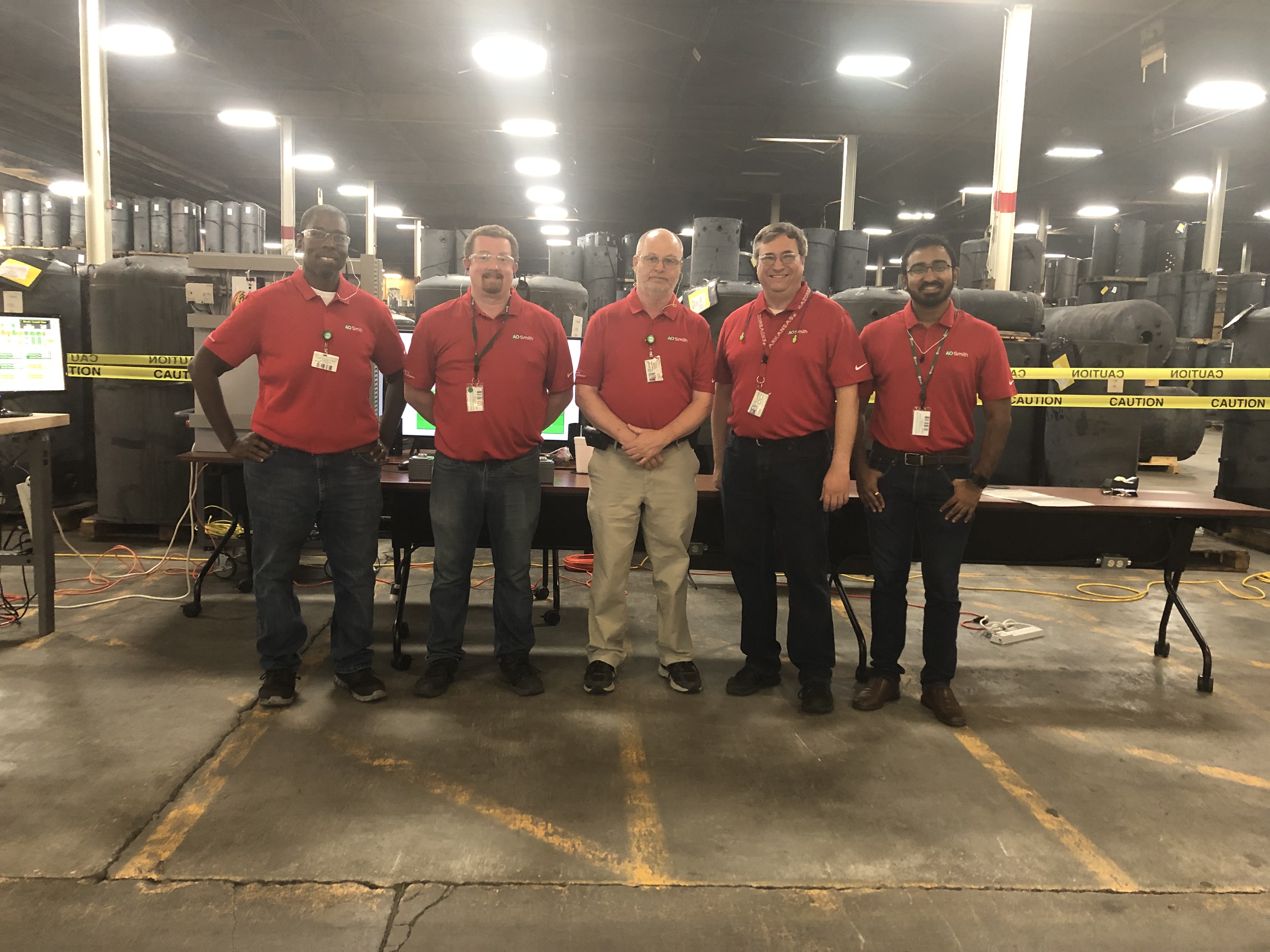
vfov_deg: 49.7
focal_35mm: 28
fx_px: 1027
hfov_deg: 63.4
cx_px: 635
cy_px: 476
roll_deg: -3.0
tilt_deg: -8.5
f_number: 1.8
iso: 100
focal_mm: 3.99
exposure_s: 1/15
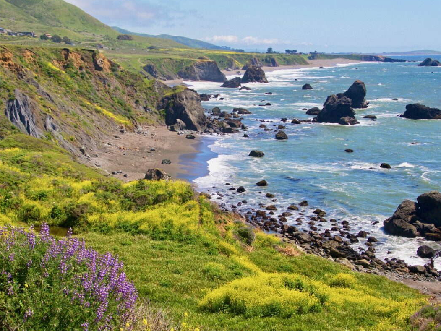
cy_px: 165
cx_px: 199
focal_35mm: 58
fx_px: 733
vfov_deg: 25.4
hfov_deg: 33.4
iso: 250
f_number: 11
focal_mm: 35
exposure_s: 1/500
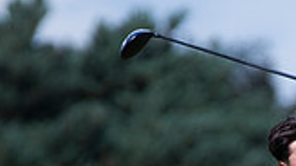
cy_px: 335
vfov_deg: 0.5
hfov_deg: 0.8
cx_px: 426
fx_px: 20990
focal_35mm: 2676
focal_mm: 480
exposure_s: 1/2000
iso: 500
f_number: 6.3
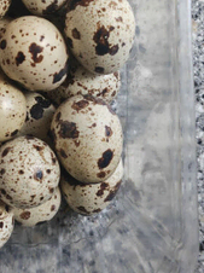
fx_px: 575
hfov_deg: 19.8
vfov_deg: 26.2
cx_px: 21
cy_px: 55
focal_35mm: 73
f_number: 1.9
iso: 200
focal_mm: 5.3
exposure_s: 1/100
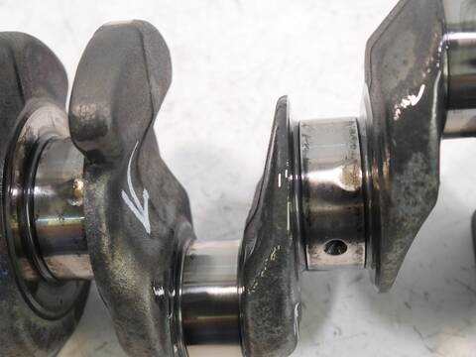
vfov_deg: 30.3
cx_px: 238
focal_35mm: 48
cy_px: 178
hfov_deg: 39.7
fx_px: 660
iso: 1250
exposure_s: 1/60
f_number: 4.5
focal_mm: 24
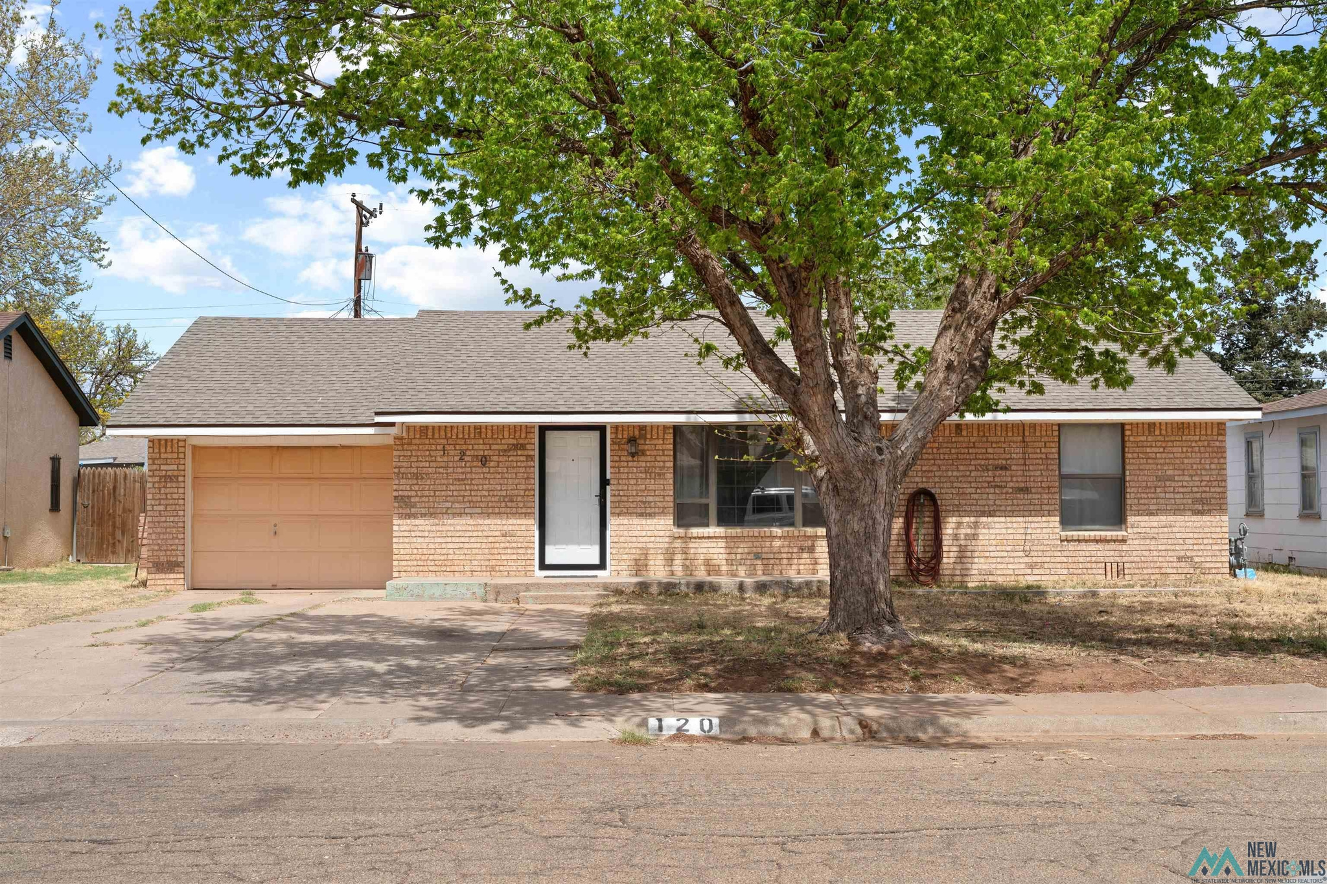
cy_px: 442
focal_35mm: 43
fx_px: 1577
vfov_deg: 31.3
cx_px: 664
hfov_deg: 45.6
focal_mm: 42.8
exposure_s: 1/200
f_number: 11
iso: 80
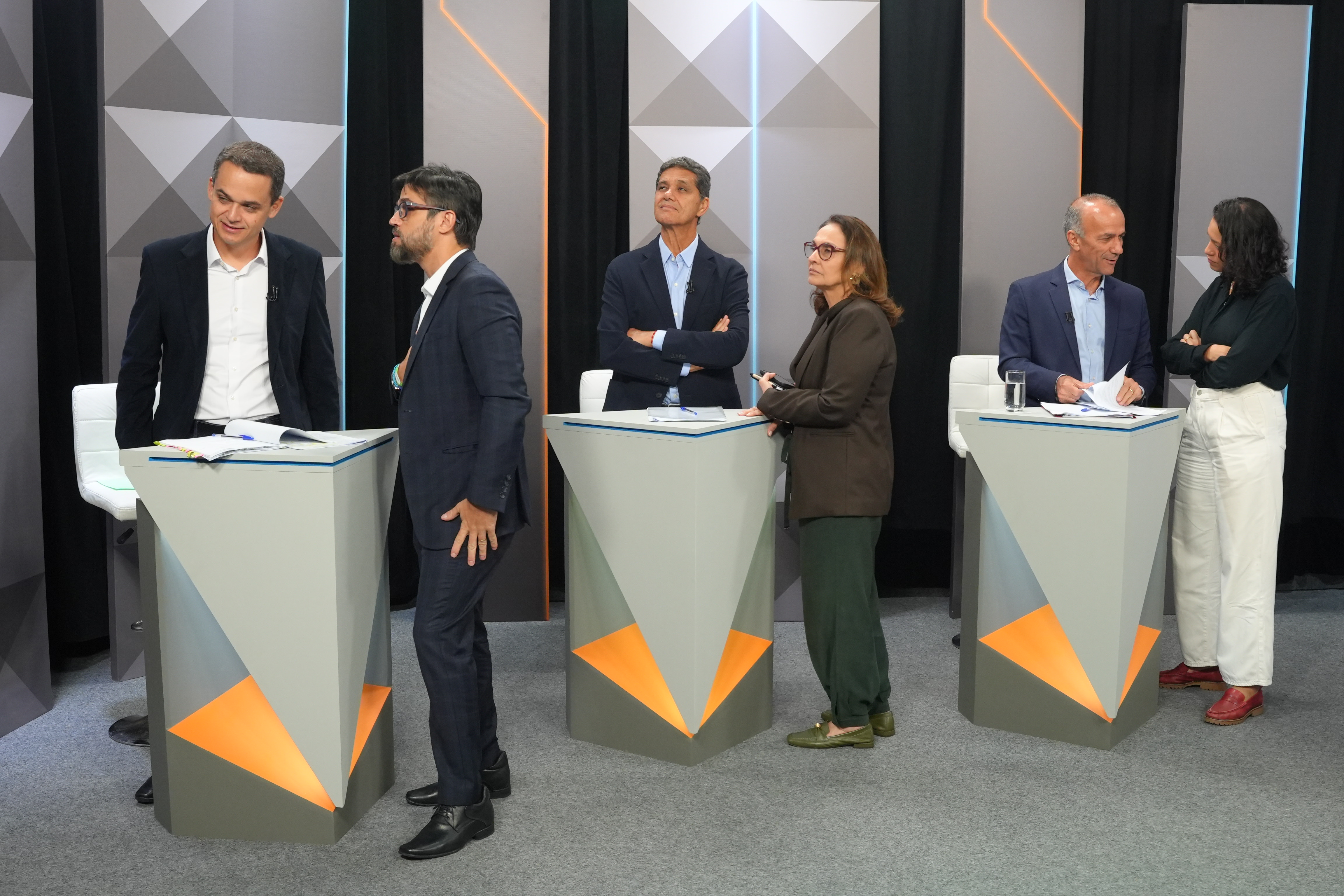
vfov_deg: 36.9
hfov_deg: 53.1
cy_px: 448
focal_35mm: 36
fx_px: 1344
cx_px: 672
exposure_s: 1/125
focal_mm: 24
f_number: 4.5
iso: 2000
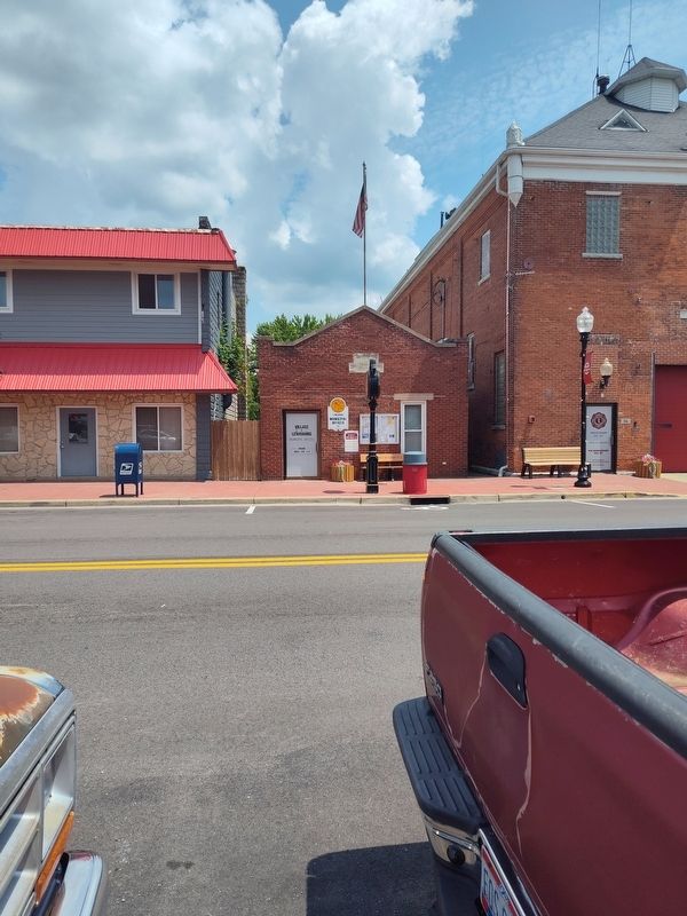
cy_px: 458
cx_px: 344
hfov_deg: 58.9
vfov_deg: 73.9
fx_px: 609
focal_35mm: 23
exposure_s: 1/2214
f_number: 1.8
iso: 100
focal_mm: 5.56
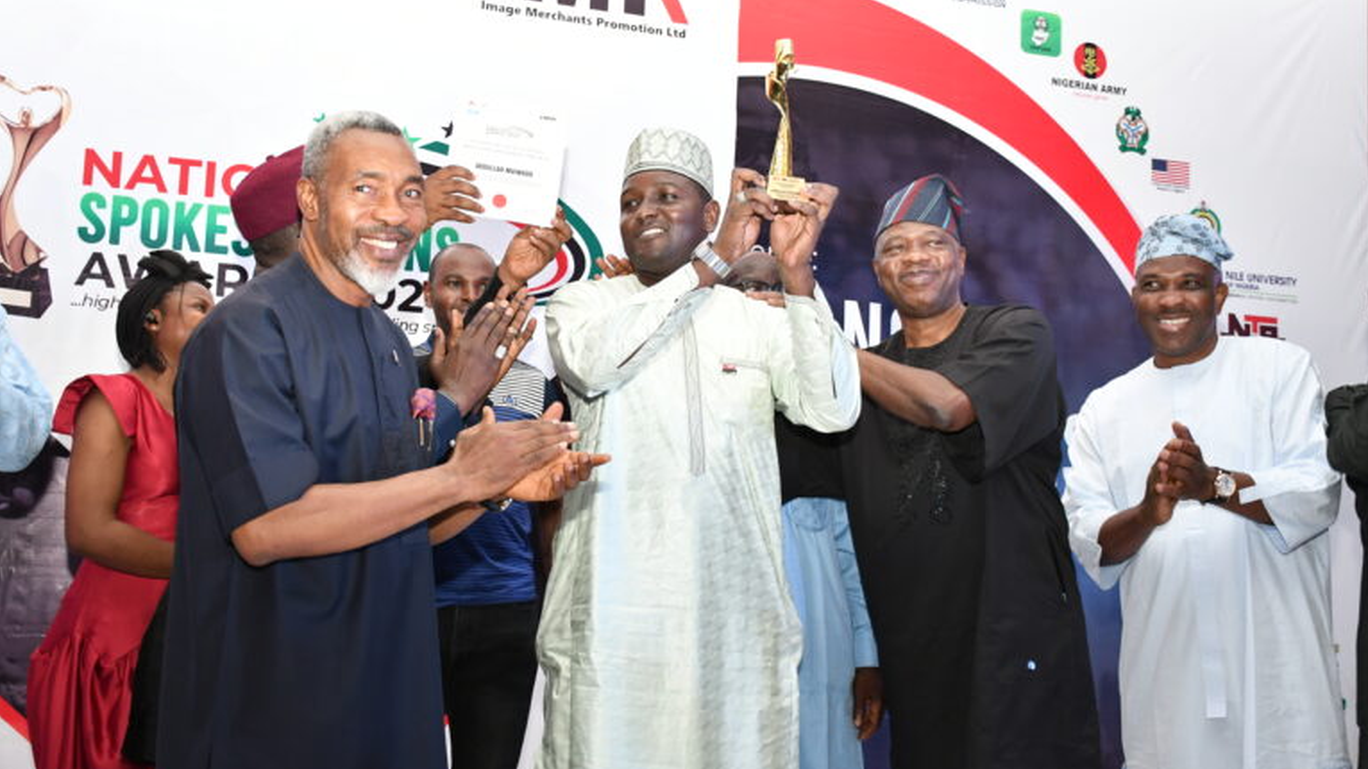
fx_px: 1487
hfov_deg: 49.4
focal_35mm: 41
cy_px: 338
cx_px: 685
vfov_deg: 29.0
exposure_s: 1/250
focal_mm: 26
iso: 800
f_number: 3.8
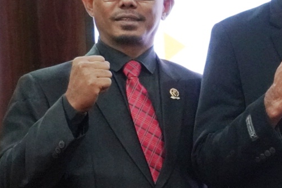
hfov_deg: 14.2
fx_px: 1058
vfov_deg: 10.2
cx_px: 422
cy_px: 139
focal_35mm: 135
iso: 6400
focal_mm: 28
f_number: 4.5
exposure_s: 1/100
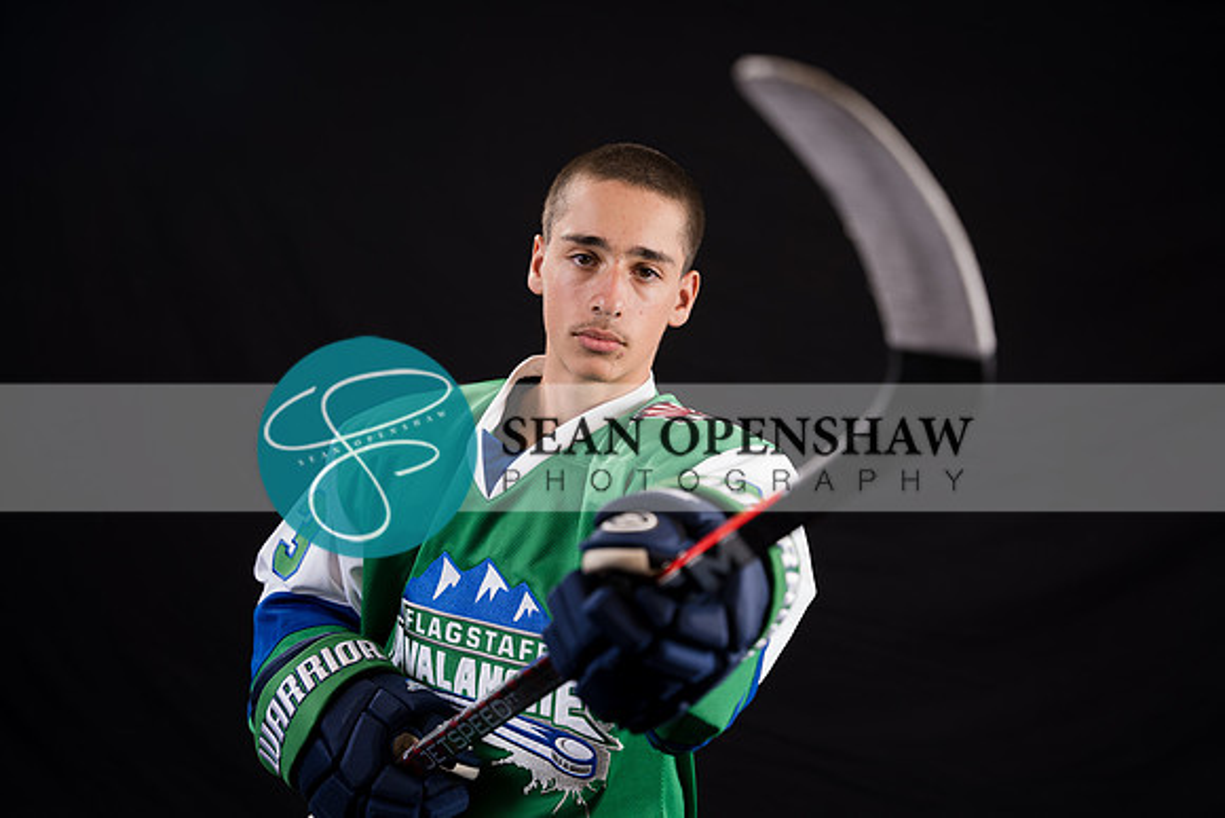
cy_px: 409
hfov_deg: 35.0
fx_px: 1943
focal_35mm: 57
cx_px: 612
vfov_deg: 23.8
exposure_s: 1/160
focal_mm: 57.1
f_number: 2.8
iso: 80
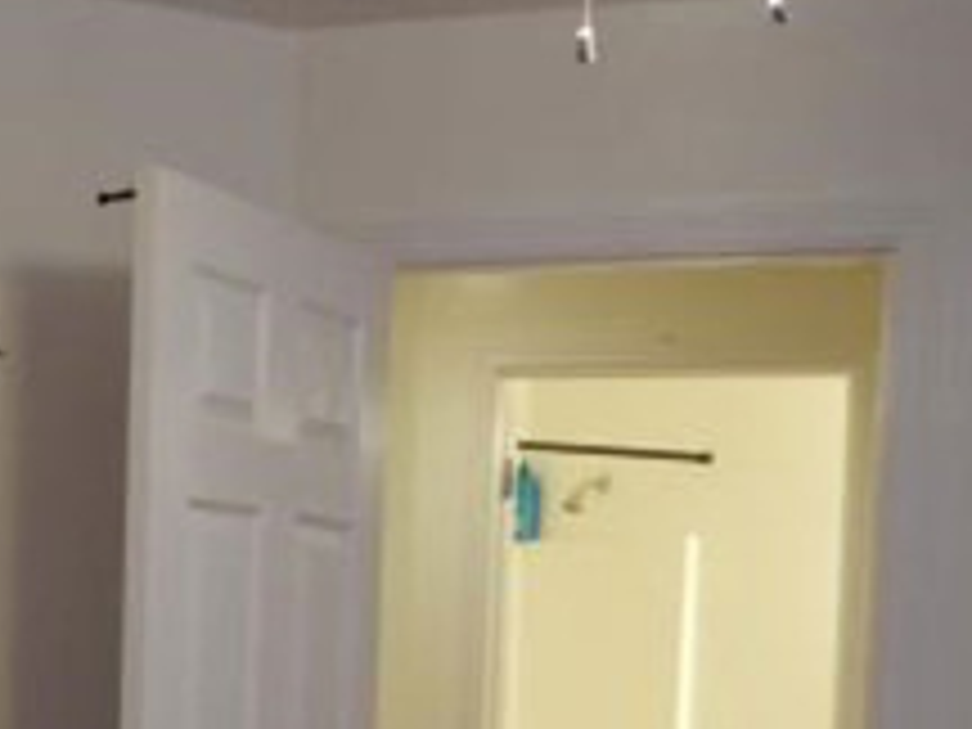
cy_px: 747
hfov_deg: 25.3
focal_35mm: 71
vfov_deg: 20.0
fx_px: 1994
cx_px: -108
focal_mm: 4.3
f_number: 2.8
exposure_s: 1/30
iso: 360
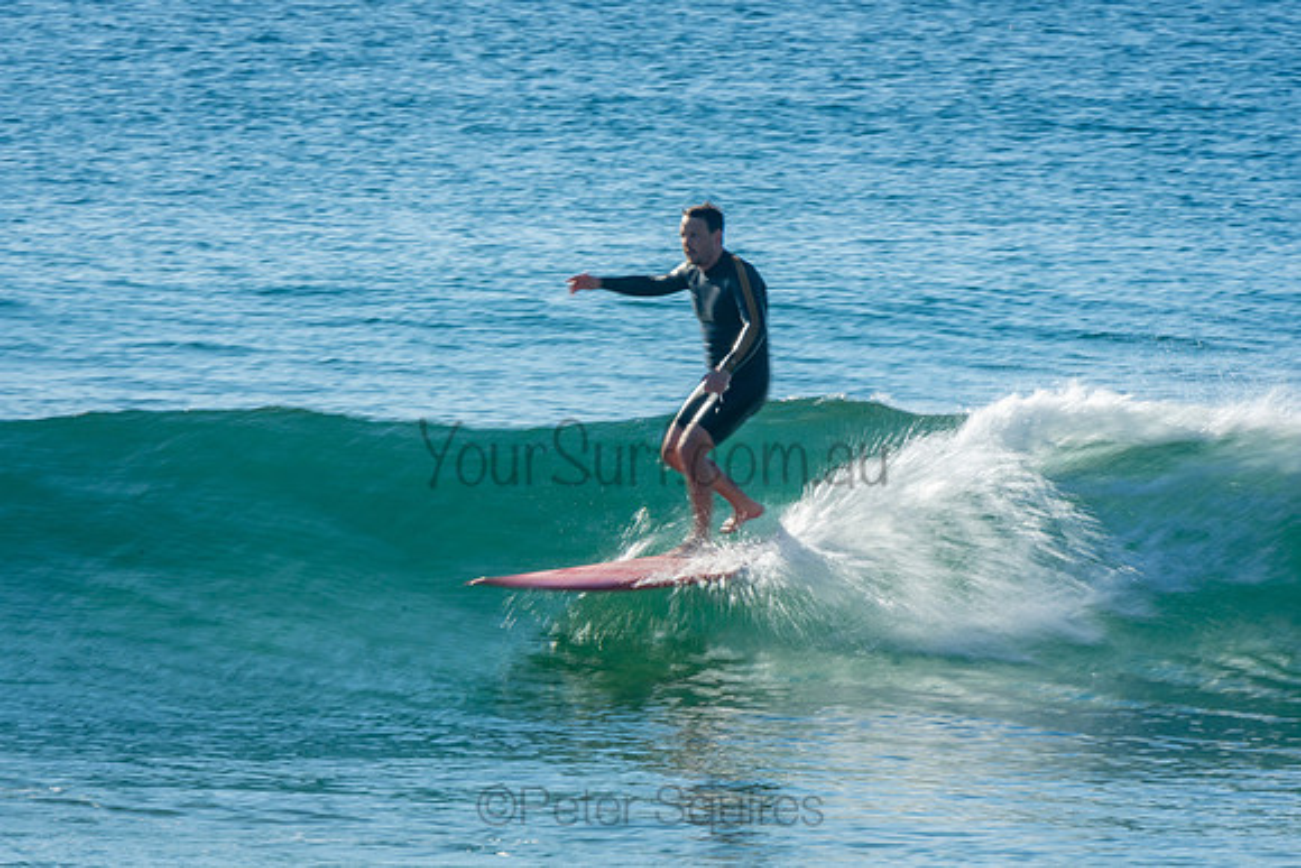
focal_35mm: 600
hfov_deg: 3.4
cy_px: 434
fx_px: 21687
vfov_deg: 2.3
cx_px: 650
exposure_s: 1/30
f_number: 22
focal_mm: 400
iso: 100
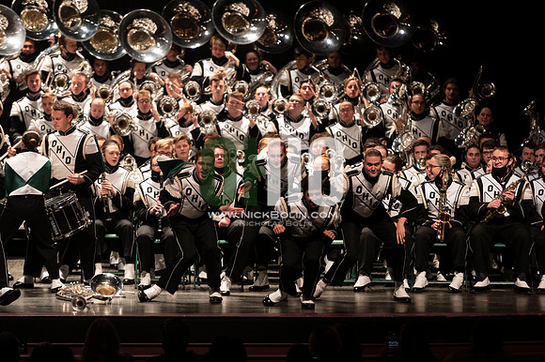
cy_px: 181
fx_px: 3026
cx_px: 272
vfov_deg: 6.9
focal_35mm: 200
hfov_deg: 10.3
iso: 2500
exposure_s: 1/500
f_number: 2.8
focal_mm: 200
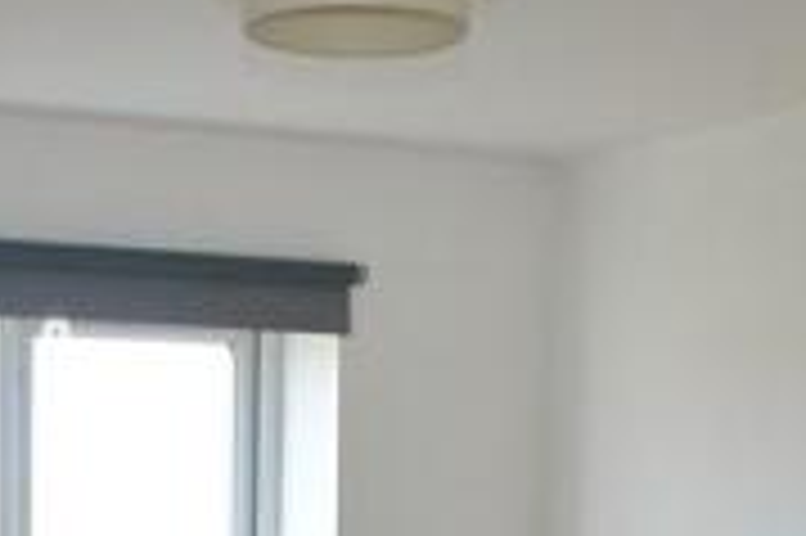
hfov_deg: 20.3
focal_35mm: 99
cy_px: 885
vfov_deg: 12.8
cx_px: 131
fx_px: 2214
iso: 320
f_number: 4
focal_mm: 18
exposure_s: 1/125
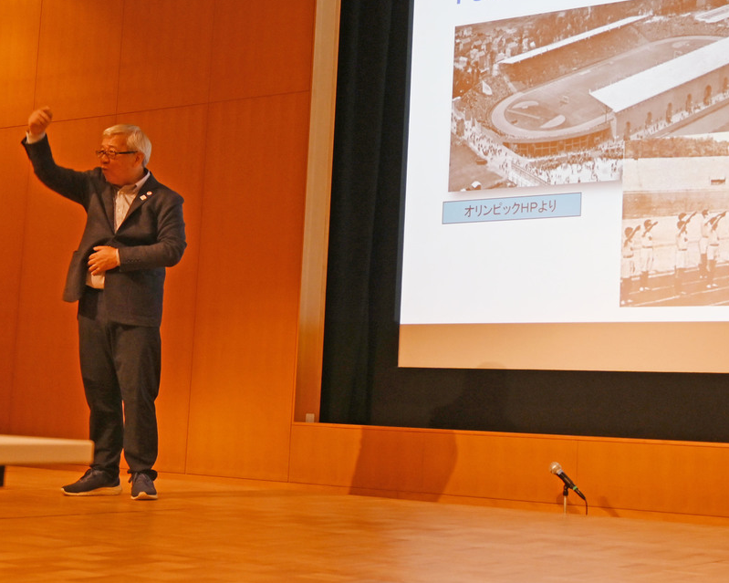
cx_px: 565
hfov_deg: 28.2
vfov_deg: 23.1
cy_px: 220
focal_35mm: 66
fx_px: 1424
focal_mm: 26
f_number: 4.5
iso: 560
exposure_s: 1/125
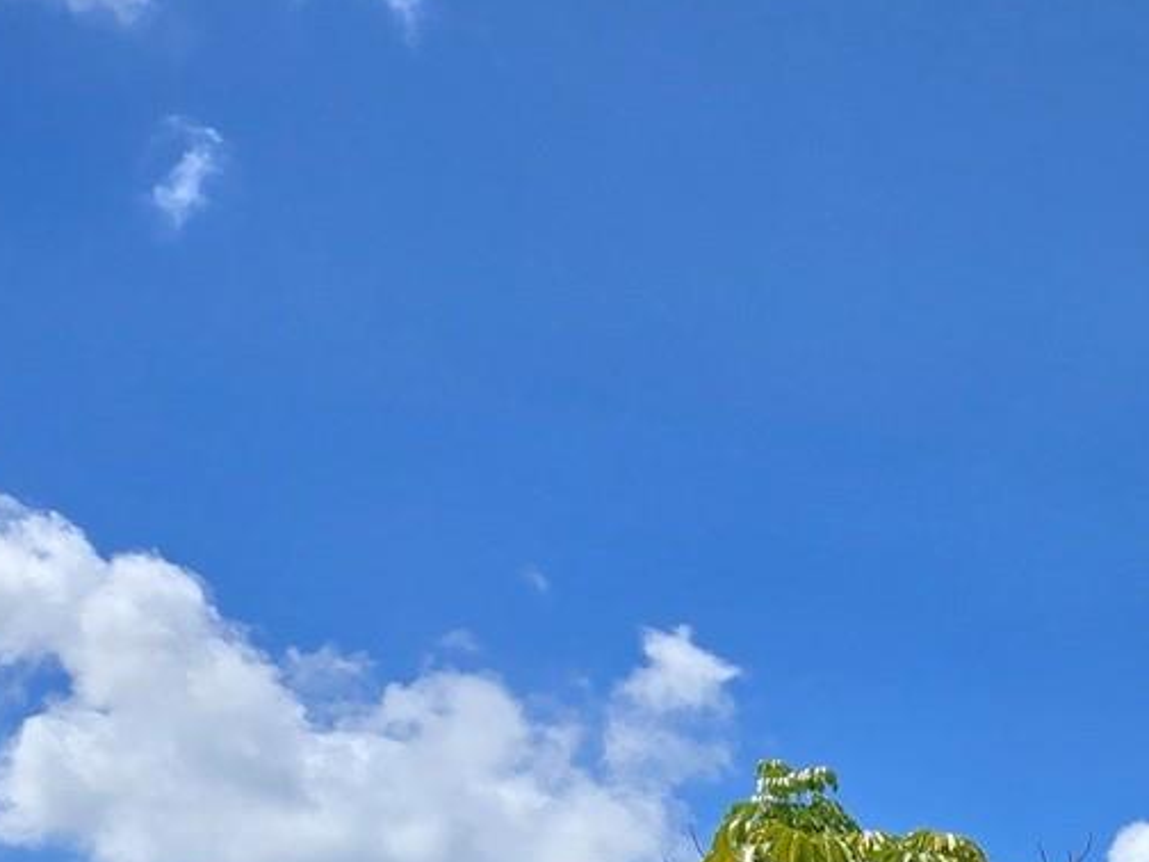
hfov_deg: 23.5
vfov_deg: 18.6
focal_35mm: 73
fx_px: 2423
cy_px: 1161
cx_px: 1500
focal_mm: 5.4
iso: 25
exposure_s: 1/2812
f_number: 1.8
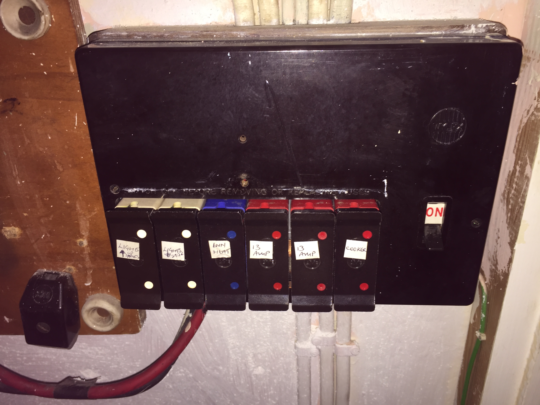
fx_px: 452
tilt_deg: -25.8
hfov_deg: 61.7
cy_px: 202
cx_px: 270
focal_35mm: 29
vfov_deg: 48.2
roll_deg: +1.2
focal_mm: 4.15
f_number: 2.2
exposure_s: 1/27
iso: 32
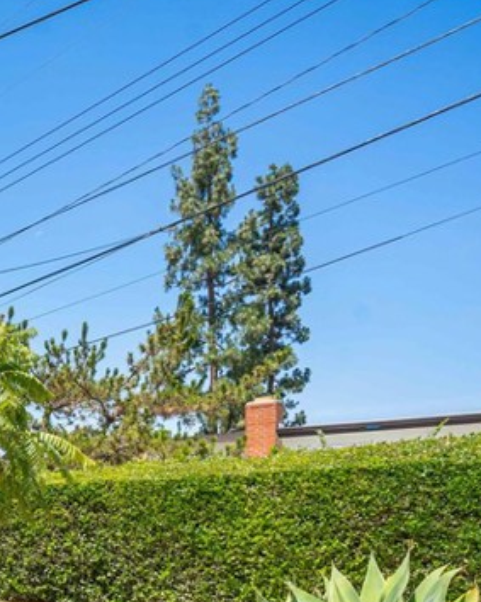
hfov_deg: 26.6
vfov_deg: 44.2
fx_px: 676
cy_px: 527
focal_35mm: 38
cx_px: -258
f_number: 8
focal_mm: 14
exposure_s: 1/2000
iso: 400
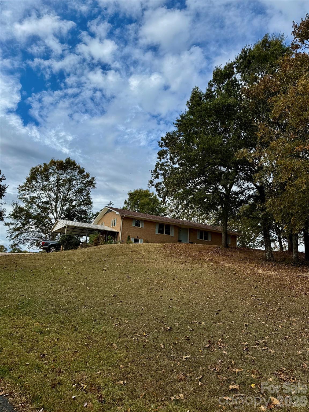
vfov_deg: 71.6
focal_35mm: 24
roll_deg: -3.5
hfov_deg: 56.8
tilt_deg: +14.7
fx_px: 286
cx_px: 154
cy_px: 206
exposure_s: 1/4405
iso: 80
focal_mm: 6.76
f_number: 1.78
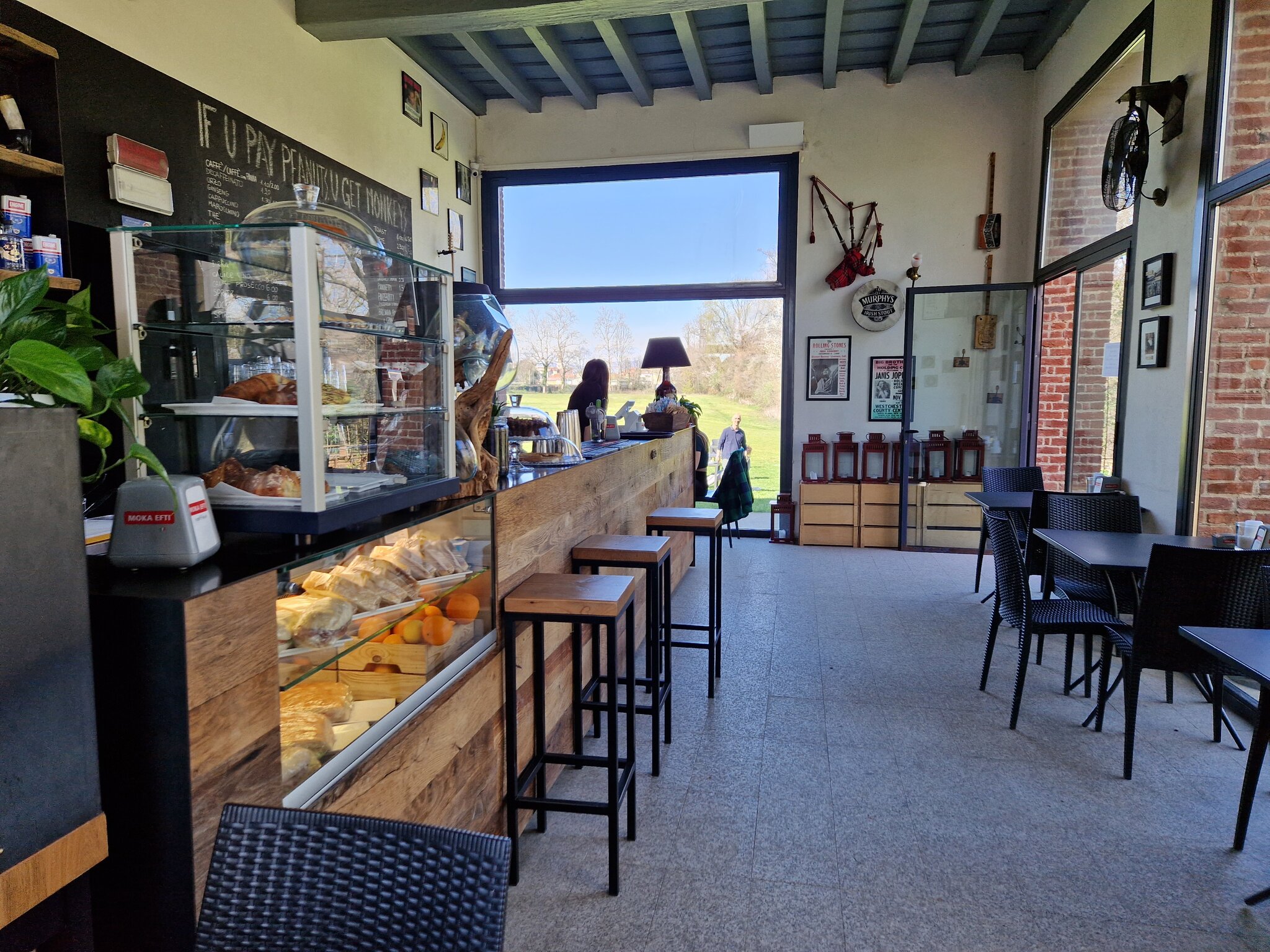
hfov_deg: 73.9
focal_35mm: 23
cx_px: 635
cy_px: 476
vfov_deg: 58.9
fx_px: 844
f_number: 1.8
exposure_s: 1/180
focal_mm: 5.4
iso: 50
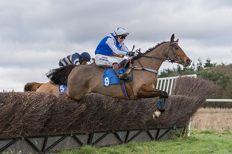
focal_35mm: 95
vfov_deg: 14.5
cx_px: 86
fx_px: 609
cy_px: 65
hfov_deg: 21.5
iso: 800
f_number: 2.8
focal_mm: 70
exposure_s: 1/1000
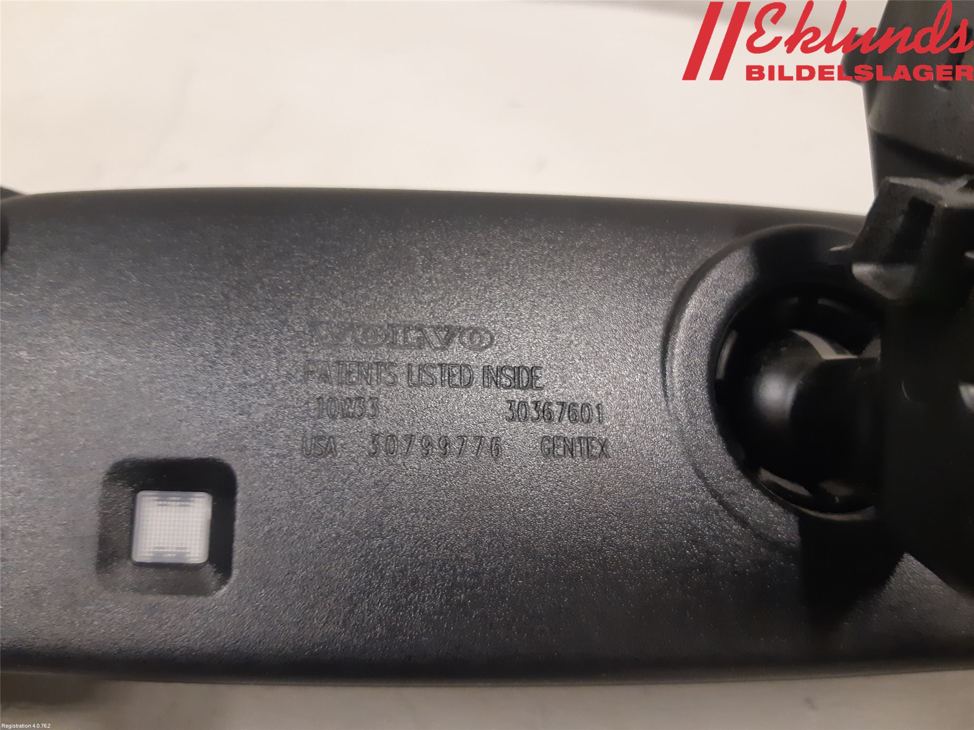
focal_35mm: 26
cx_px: 487
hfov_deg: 67.3
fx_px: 732
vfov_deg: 53.1
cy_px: 365
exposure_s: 1/50
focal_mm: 3.93
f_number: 1.7
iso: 320
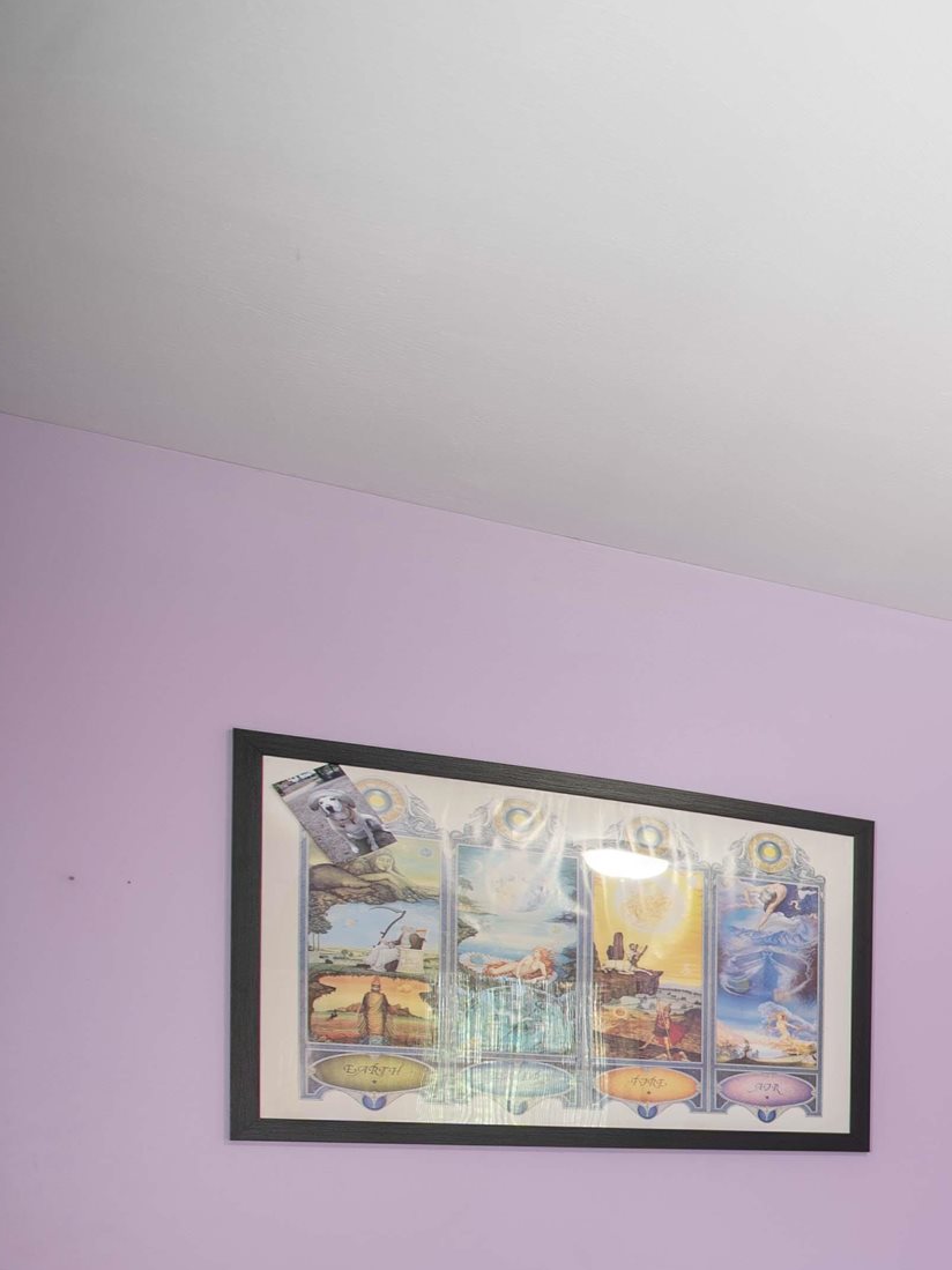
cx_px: 1765
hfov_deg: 20.9
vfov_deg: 40.2
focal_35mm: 43
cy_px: 1173
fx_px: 1577
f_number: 4
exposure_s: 1/2
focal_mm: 16
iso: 100
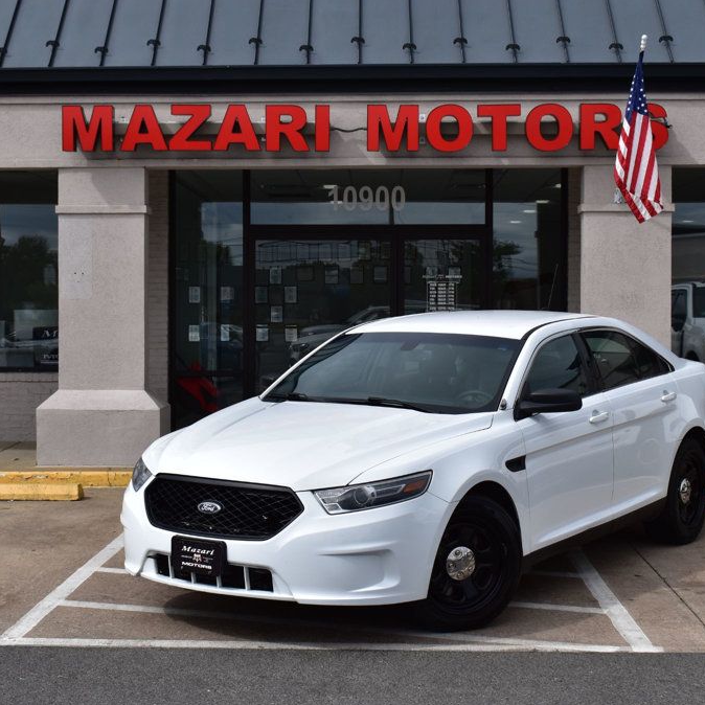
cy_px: 355
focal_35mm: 62
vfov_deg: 27.7
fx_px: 1429
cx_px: 334
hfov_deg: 27.7
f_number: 11
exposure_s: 1/500
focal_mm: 32
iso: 200
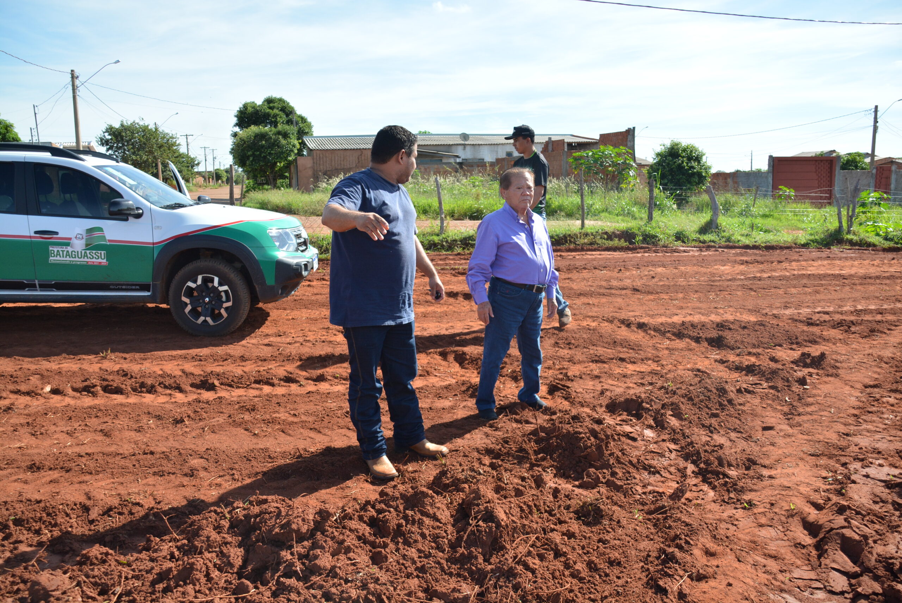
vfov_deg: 40.0
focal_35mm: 33
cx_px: 451
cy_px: 302
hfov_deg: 57.2
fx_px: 827
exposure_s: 1/1250
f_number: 5.6
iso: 400
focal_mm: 22
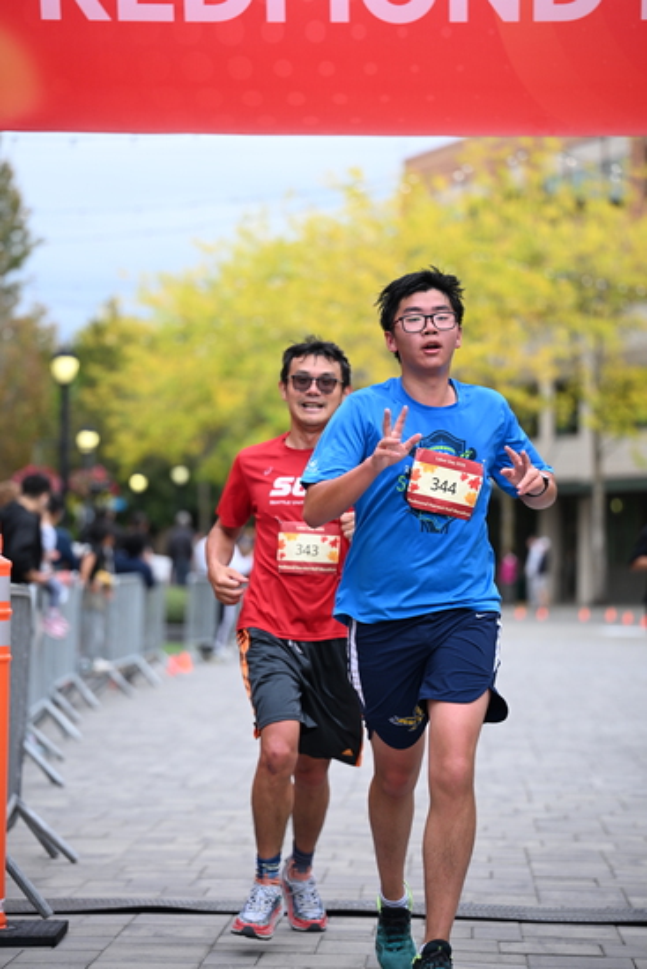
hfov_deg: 12.5
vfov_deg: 18.6
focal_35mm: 110
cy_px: 484
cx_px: 324
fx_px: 2963
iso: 640
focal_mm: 110
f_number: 2.8
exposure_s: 1/2000
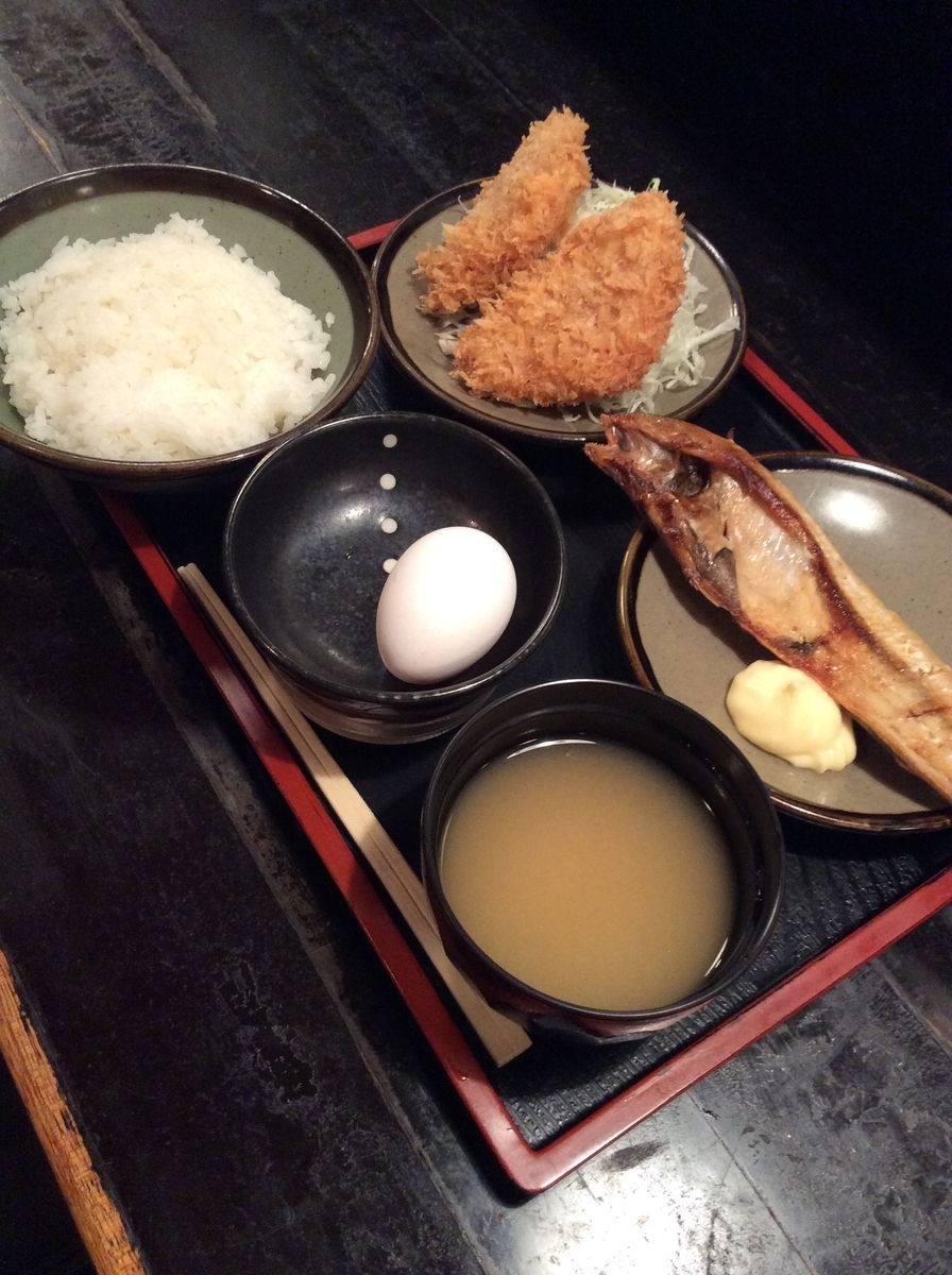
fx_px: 1177
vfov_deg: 56.9
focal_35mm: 32
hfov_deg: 44.0
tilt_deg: -56.6
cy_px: 638
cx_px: 476
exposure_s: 1/24
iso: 200
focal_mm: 3.3
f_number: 2.4
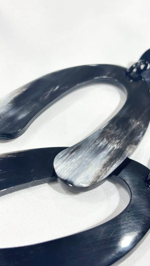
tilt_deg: -40.8
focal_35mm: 57
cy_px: 133
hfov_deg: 21.1
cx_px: 79
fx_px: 403
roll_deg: +4.8
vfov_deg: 36.6
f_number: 1.6
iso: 32
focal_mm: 5.96
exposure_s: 1/173
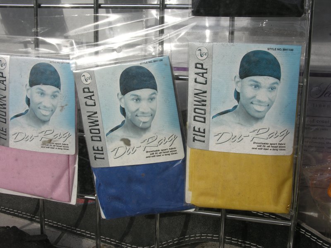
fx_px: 478
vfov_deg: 29.1
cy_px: 124
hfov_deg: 38.2
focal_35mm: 50
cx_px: 166
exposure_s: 1/234
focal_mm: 12.7
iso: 50
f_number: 7
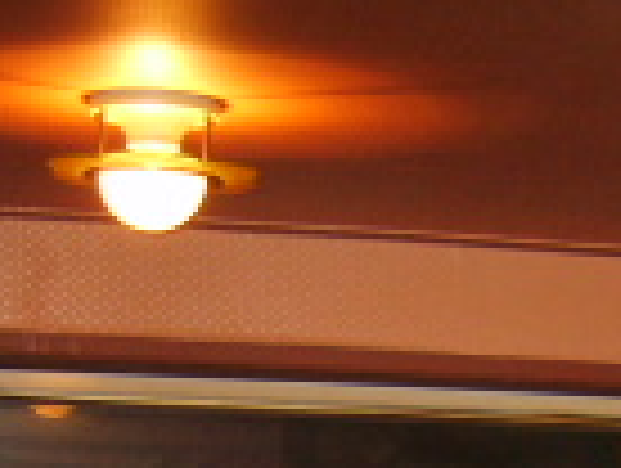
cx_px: 846
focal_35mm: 162
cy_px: 1040
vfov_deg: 8.5
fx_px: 2911
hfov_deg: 11.8
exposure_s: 1/30
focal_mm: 7.4
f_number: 2.8
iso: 139
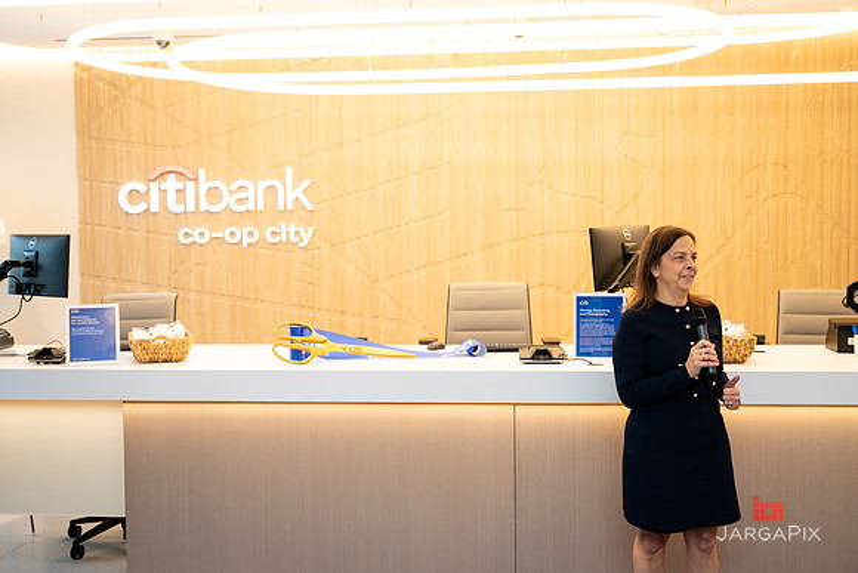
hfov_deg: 48.3
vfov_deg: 33.3
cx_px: 428
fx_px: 957
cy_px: 278
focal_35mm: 40
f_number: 3.2
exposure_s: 1/160
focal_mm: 38
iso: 400
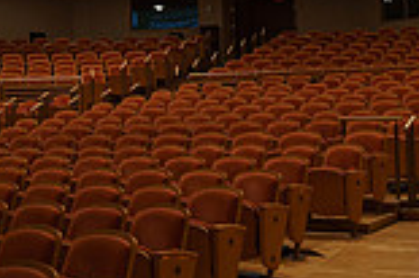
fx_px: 1046
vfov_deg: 15.1
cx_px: 338
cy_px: 53
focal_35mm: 90
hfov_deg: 22.3
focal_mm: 24
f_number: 3.2
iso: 2500
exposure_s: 1/200
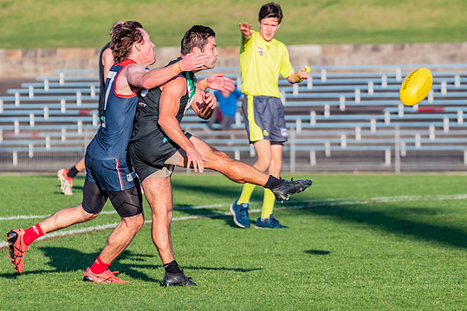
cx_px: 242
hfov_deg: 4.5
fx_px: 5965
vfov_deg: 3.0
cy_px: 144
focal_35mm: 460
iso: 800
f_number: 8
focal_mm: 270
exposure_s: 1/1600
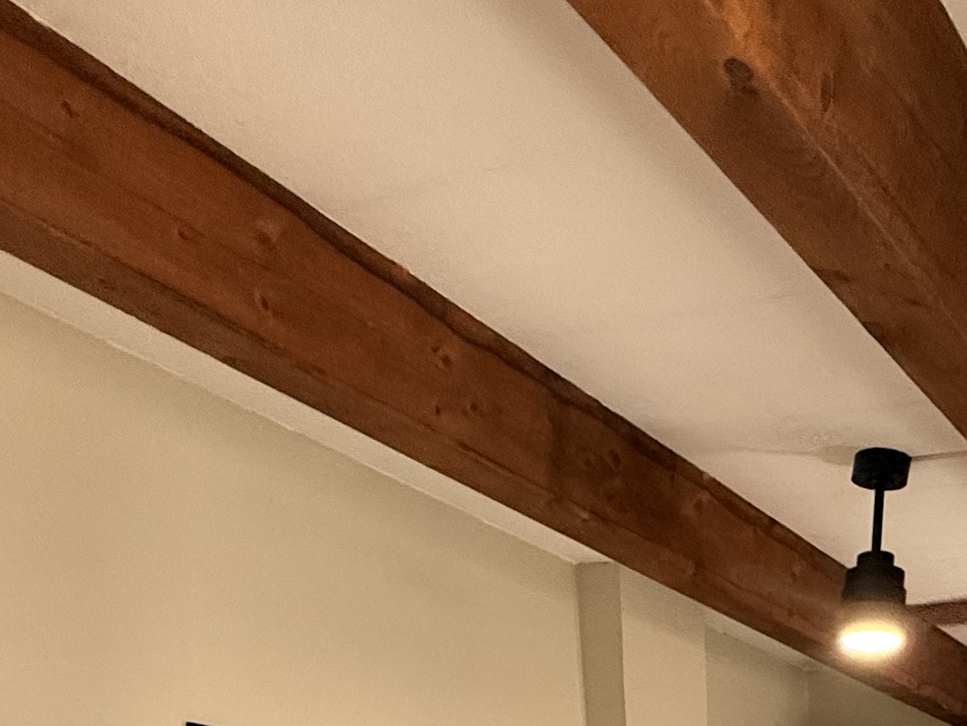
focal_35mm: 41
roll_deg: +2.4
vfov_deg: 27.3
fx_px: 1145
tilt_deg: +0.6
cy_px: 1018
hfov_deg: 45.2
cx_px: 624
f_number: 2.2
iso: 400
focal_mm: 2.22
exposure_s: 1/81
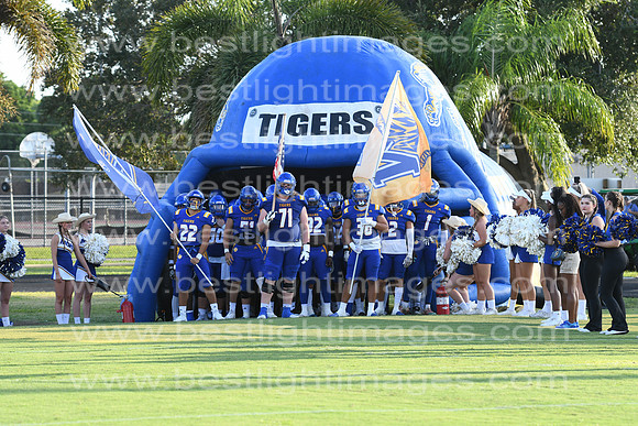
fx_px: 3244
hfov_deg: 11.2
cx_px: 319
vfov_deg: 7.5
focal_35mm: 183
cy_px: 213
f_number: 5.6
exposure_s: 1/500
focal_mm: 122
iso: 320
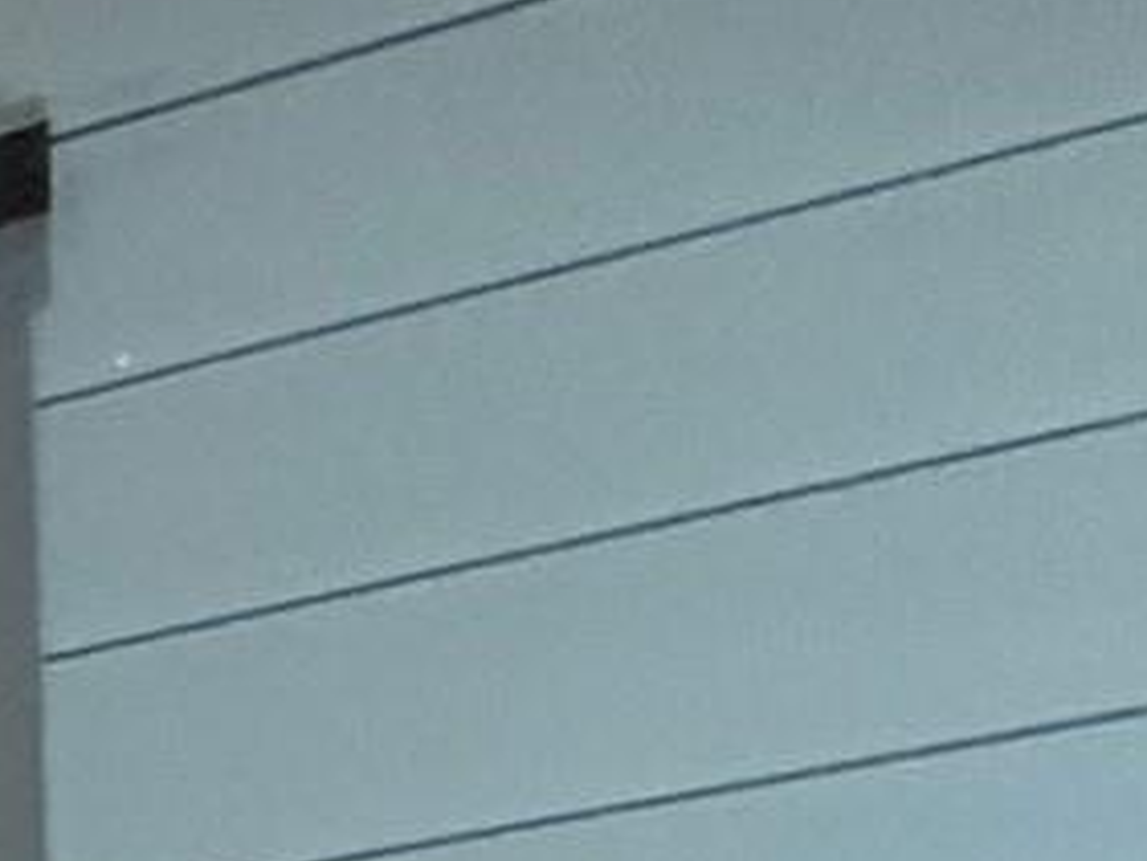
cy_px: 2089
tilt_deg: -1.1
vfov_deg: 11.8
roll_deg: +2.4
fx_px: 3381
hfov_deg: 11.1
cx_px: -2359
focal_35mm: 102
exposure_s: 1/60
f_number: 2.2
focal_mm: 2.22
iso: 400
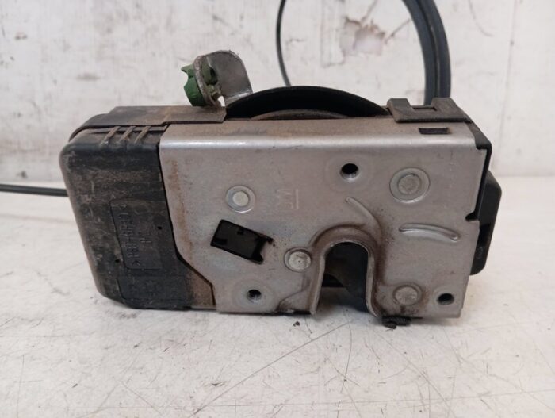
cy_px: 209
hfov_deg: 63.4
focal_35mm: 28
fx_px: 450
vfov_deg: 49.9
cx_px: 278
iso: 292
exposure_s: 1/33.3
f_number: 1.8
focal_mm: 4.22
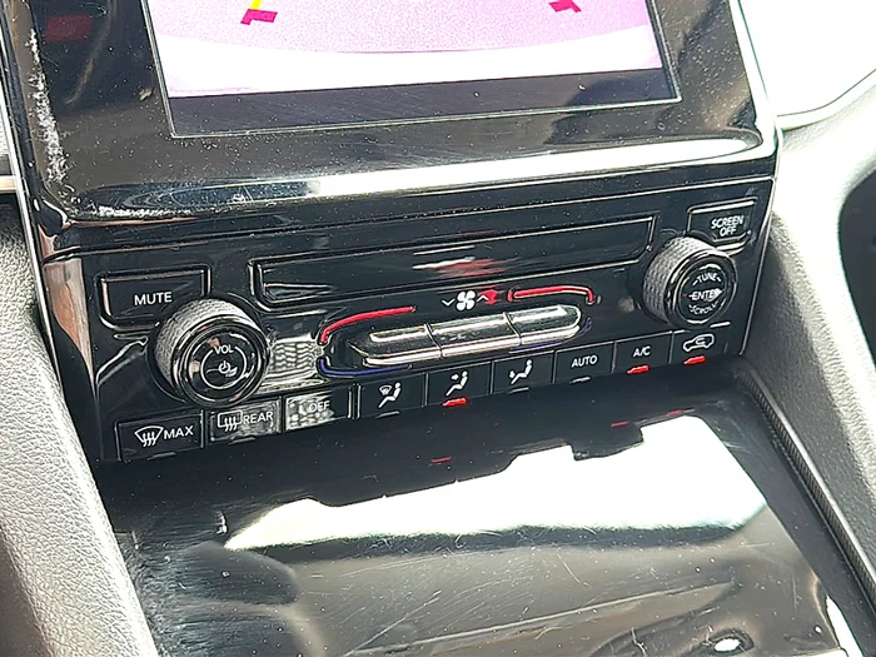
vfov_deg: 32.9
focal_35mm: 44
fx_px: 1113
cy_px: 328
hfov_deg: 42.9
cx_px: 438
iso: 125
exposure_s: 1/117
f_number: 1.78
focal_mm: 6.86
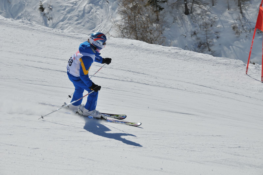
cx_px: 132
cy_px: 88
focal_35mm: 135
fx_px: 985
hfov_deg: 15.2
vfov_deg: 10.1
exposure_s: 1/1600
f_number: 9
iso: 200
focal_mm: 90
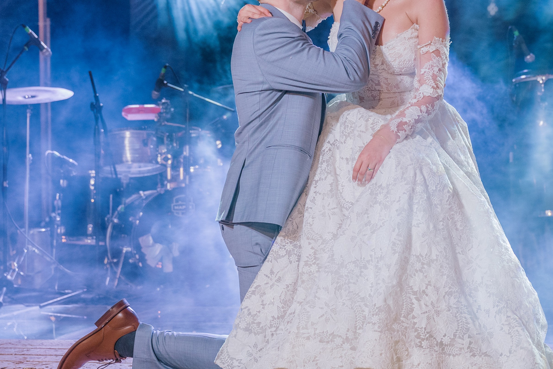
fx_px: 1229
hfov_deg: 25.2
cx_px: 385
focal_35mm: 80
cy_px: 129
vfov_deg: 17.0
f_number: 3.2
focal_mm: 42
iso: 1000
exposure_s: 1/200
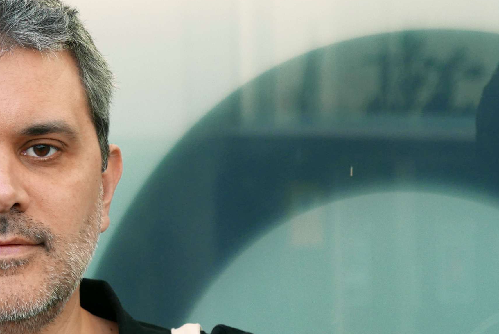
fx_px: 2483
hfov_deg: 11.4
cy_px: 295
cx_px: 133
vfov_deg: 7.7
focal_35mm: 179
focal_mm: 32.6
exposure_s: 1/125
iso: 250
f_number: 2.8
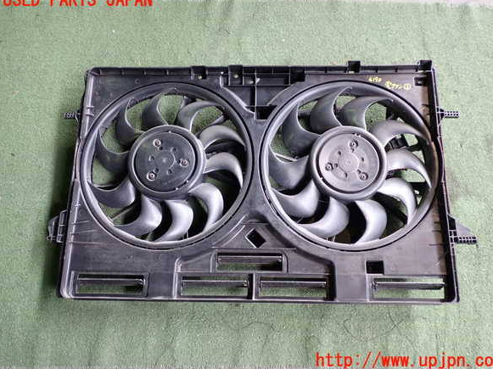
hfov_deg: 58.4
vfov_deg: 45.4
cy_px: 181
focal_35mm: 31
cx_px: 253
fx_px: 441
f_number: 2.3
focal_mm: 5.4
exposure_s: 1/50
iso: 200
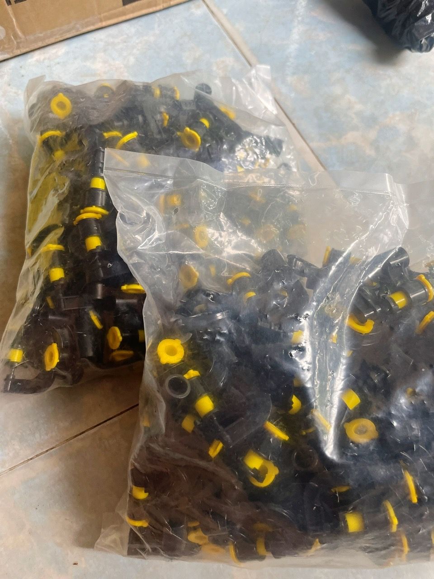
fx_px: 435
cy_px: 290
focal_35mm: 26
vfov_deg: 67.3
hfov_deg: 53.1
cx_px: 217
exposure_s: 1/121
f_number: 1.6
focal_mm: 4.2
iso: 100
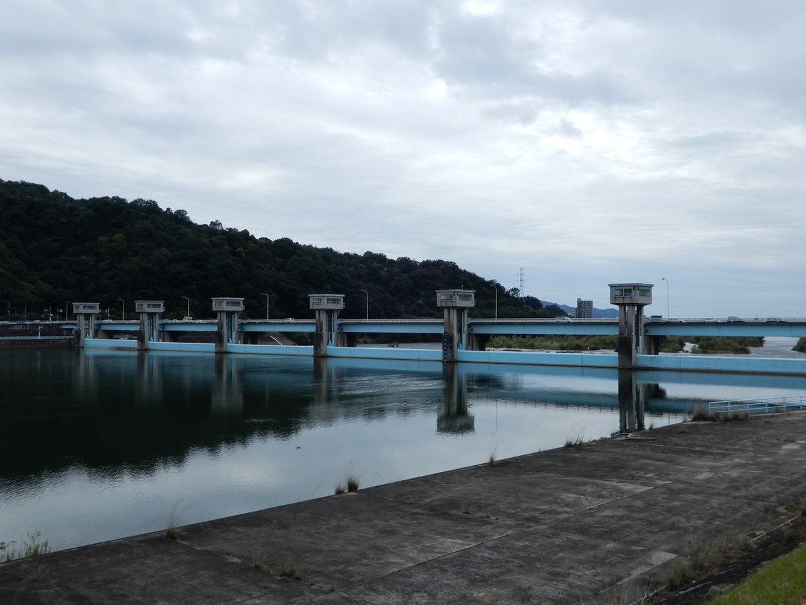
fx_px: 815
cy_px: 302
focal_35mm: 35
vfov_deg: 40.7
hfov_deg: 52.6
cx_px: 403
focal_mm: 6.2
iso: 80
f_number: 4
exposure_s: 1/1250
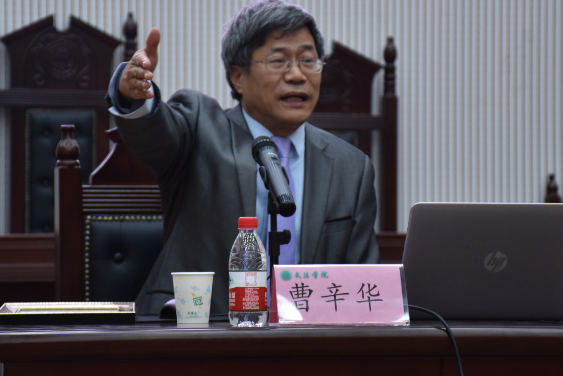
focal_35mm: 161
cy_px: 151
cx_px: 271
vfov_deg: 8.5
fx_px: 2518
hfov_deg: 12.8
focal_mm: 80
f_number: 5.6
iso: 400
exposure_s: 1/30
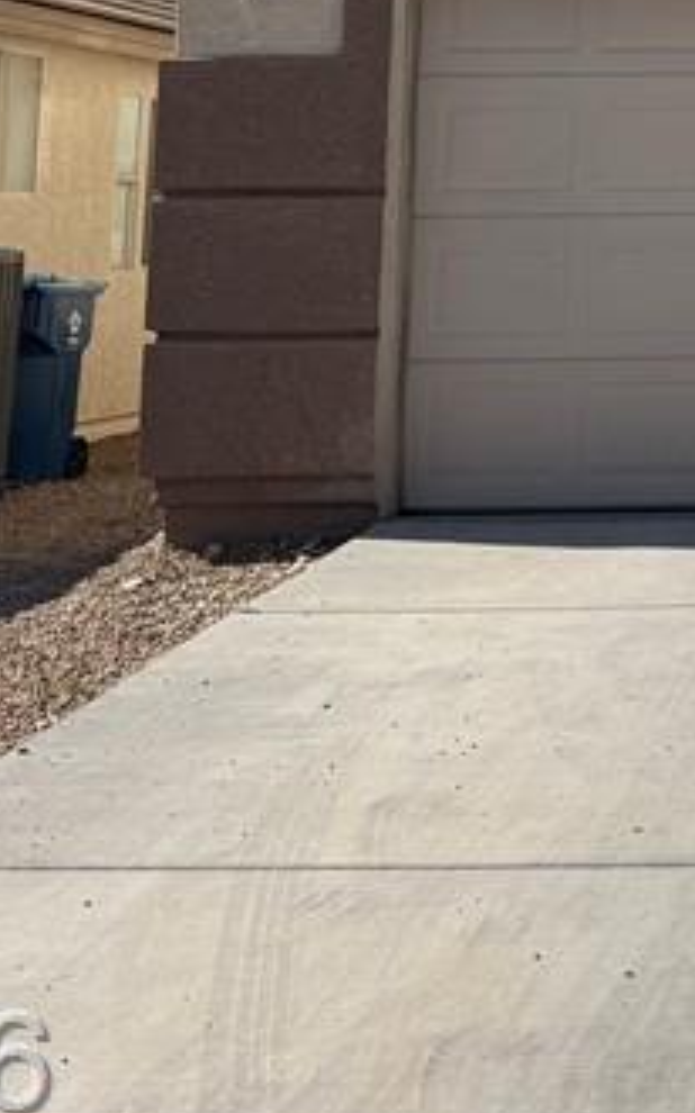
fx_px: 2396
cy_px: -132
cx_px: 1130
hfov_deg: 15.0
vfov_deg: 24.3
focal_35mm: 79
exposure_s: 1/5814
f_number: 1.78
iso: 80
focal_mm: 6.76
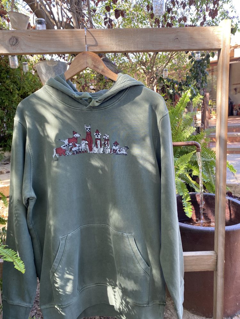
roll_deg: +3.1
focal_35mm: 26
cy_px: 160
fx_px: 240
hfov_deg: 53.1
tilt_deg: -8.3
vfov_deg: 67.3
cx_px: 120
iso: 50
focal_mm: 4.25
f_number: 1.8
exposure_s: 1/122
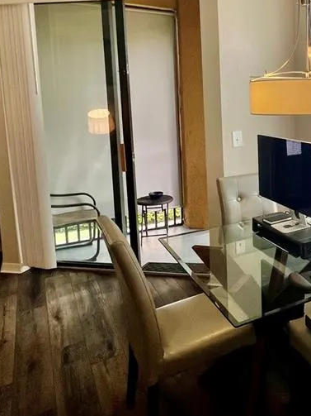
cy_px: 144
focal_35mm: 31
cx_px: 323
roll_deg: +0.1
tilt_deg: -6.3
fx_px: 372
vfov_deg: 57.3
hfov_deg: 39.1
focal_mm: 1.57
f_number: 1.8
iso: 64
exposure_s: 1/120
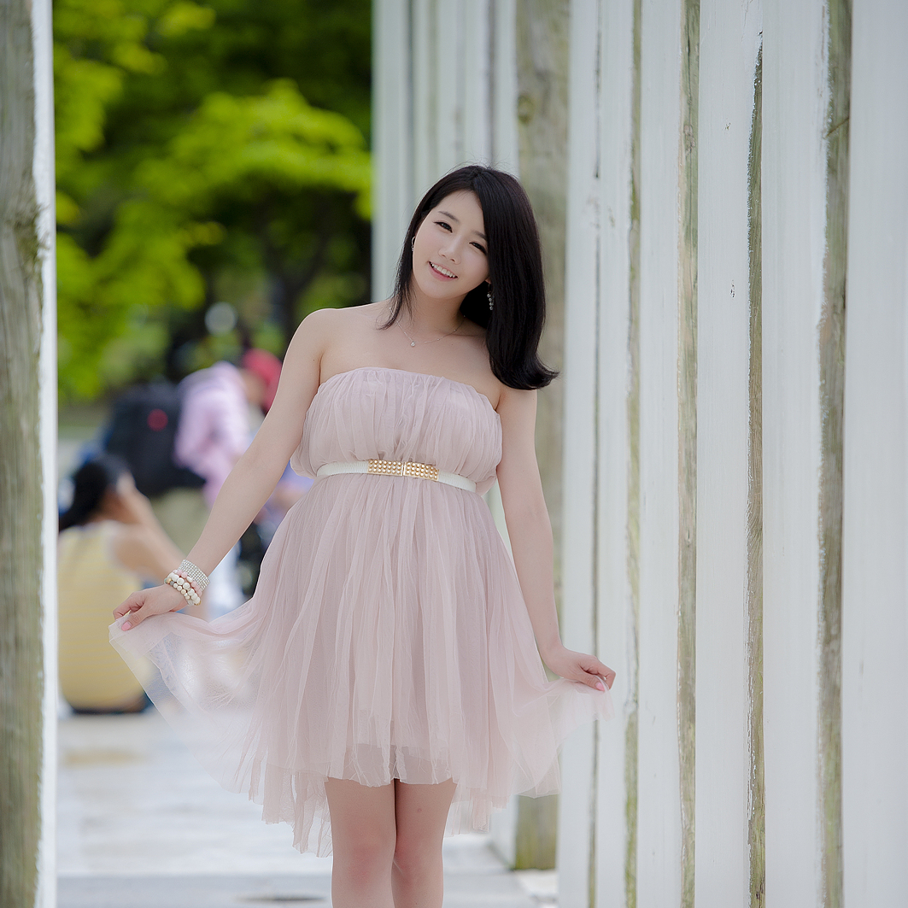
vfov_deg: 8.3
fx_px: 6262
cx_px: 454
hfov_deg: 8.3
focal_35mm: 211
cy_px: 524
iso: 250
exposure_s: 1/1250
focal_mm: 165
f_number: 2.8
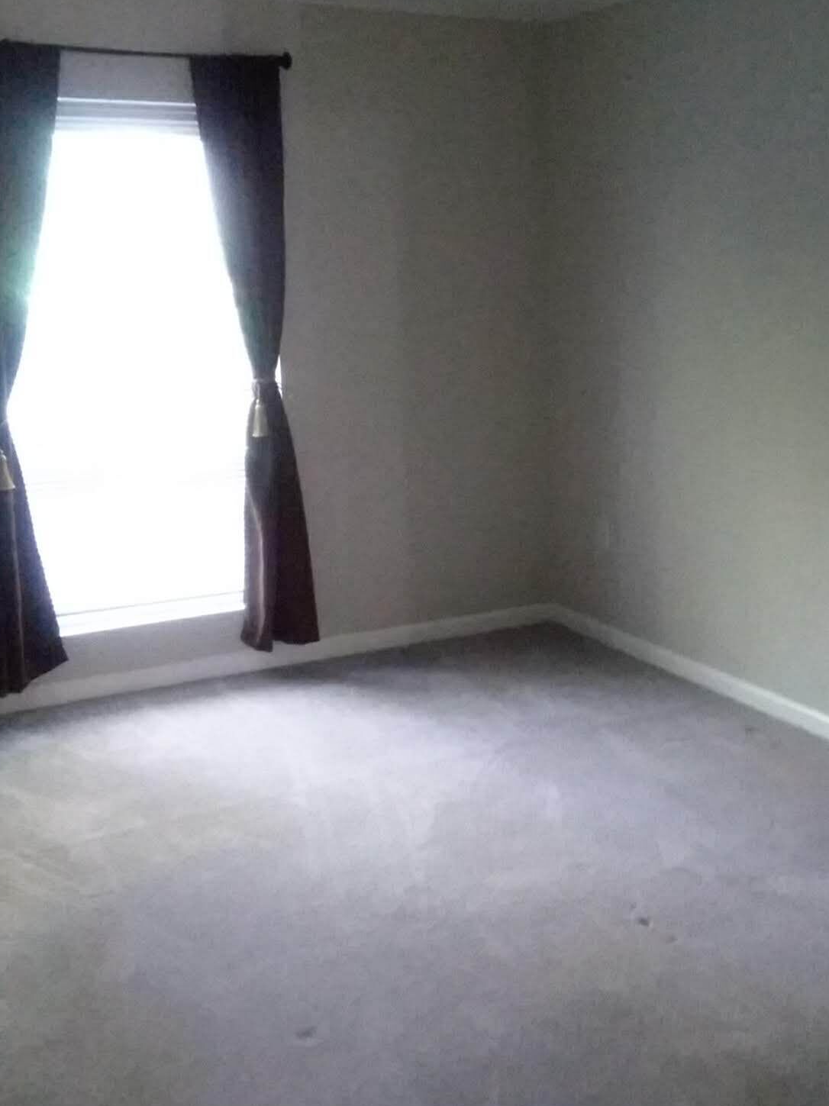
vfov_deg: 45.7
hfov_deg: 34.9
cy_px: 505
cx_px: 537
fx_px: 1310
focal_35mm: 41
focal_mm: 2.47
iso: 640
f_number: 1.9
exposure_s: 1/17
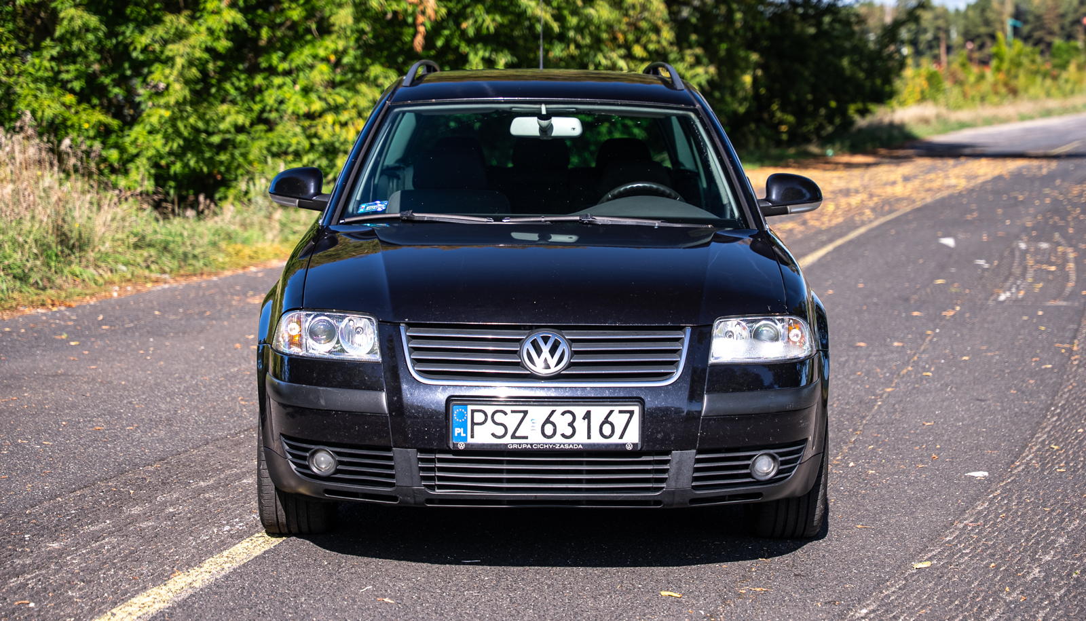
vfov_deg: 14.8
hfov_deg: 25.7
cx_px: 560
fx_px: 2384
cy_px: 289
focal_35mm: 82
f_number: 2.8
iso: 160
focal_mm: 70
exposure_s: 1/200
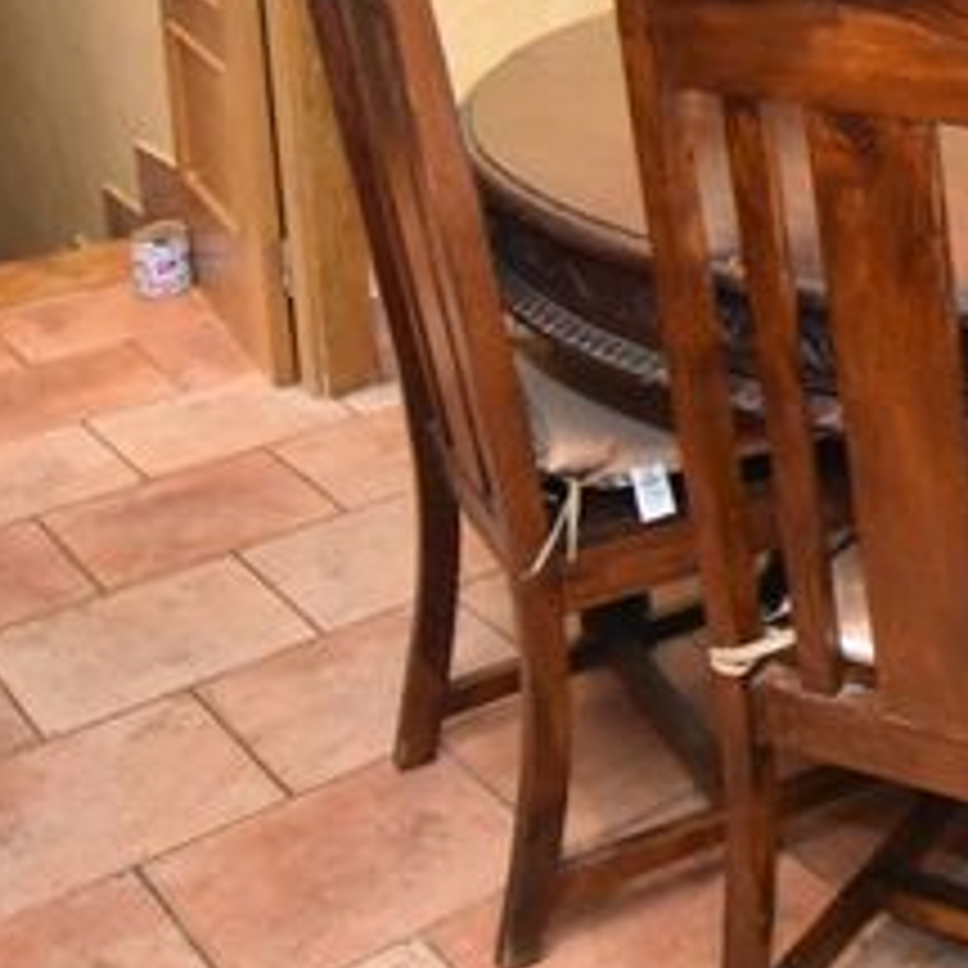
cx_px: 1236
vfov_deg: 28.2
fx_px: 1772
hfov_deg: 26.3
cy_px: -61
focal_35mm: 56
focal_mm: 10
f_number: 3.5
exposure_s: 1/125
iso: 4000
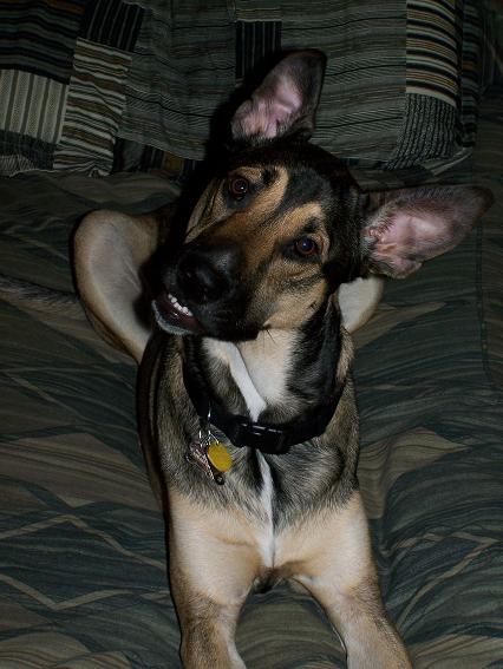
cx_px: 252
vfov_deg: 26.0
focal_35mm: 75
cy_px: 334
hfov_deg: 19.7
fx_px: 1451
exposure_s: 1/200
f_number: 8
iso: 80
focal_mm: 12.4
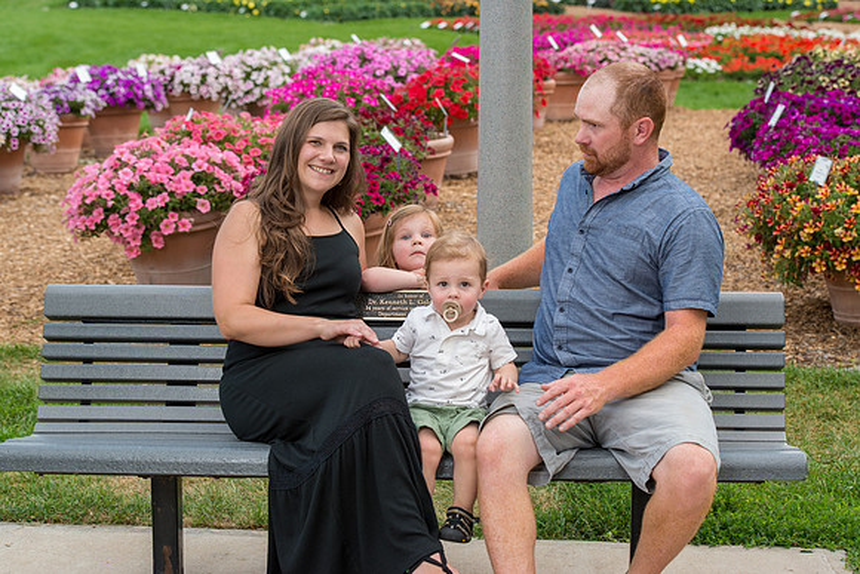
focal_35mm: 82
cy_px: 287
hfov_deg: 24.8
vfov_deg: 16.7
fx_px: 1959
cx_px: 430
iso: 400
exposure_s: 1/250
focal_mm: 82
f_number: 6.3
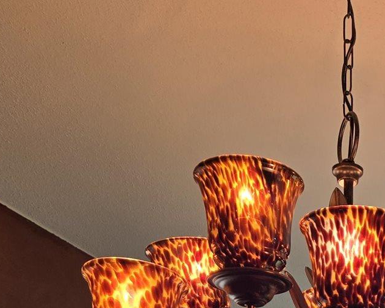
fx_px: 934
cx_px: 451
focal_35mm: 82
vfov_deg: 15.0
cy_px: 625
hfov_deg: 21.7
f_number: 1.8
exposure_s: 1/120
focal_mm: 5.4
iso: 25
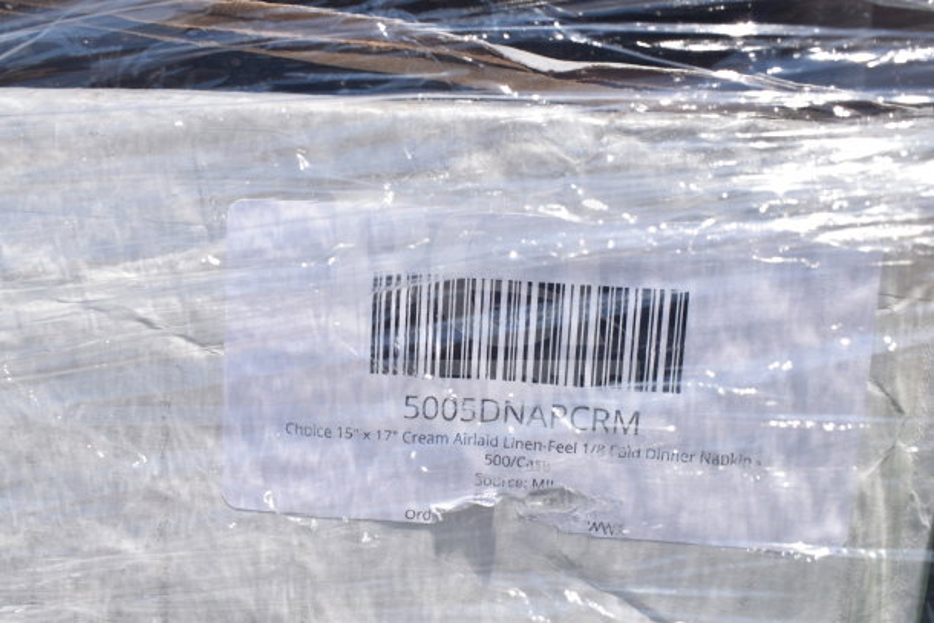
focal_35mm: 36
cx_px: 467
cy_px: 312
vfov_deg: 36.9
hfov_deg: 53.1
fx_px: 934
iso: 200
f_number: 10
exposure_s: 1/400
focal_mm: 24
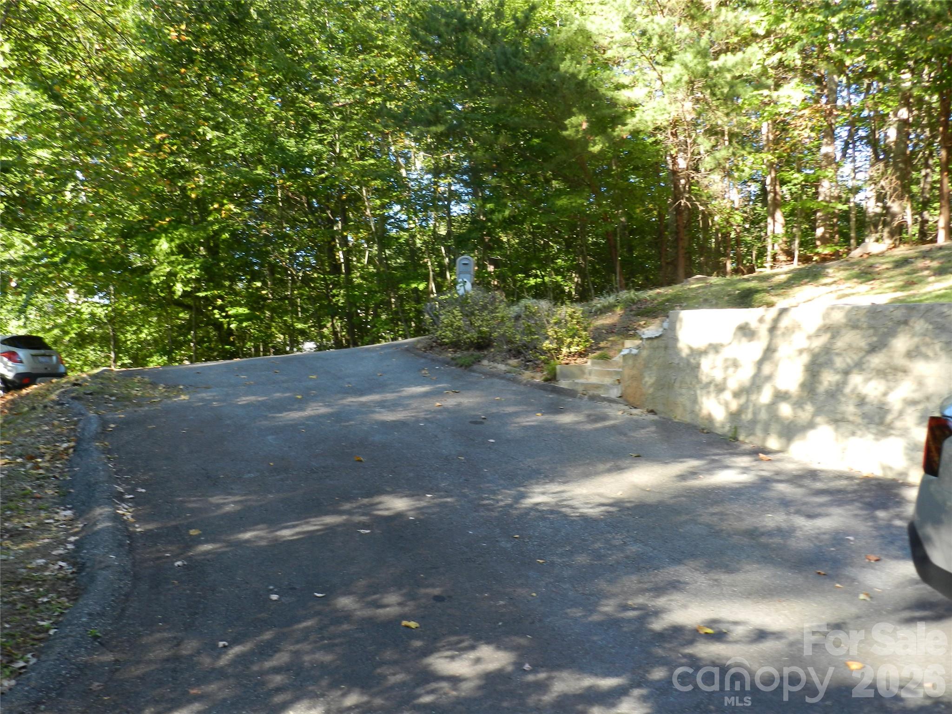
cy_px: 357
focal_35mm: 32
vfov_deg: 44.2
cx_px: 476
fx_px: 880
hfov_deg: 56.8
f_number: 3.7
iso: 160
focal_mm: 5.6
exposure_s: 1/80
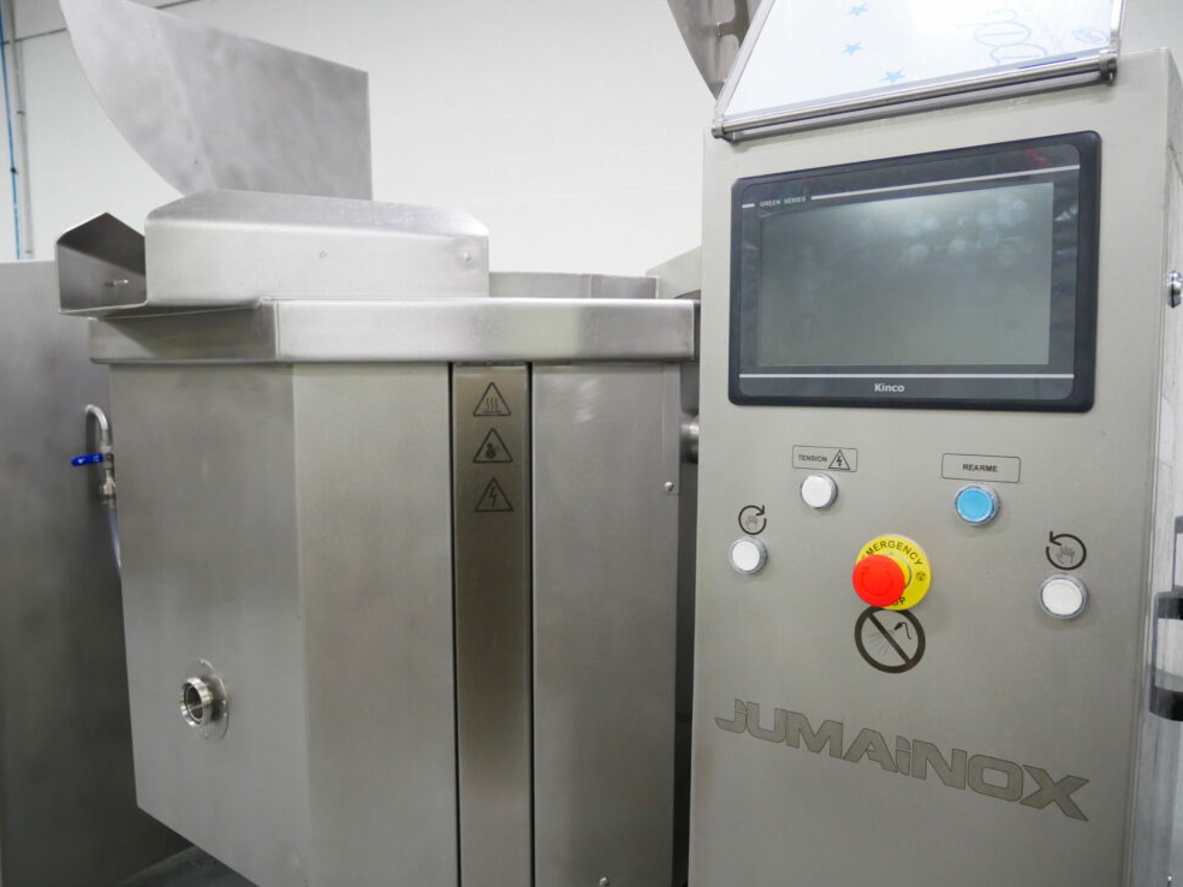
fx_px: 854
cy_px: 443
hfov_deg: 69.4
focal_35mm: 25
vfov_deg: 54.9
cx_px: 571
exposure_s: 1/60
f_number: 3.5
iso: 1250
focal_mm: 12
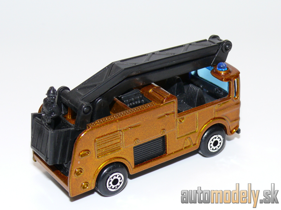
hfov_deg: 22.5
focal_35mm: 87
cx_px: 140
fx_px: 706
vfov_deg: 17.0
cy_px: 105
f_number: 4
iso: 100
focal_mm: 12.3
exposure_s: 1/30
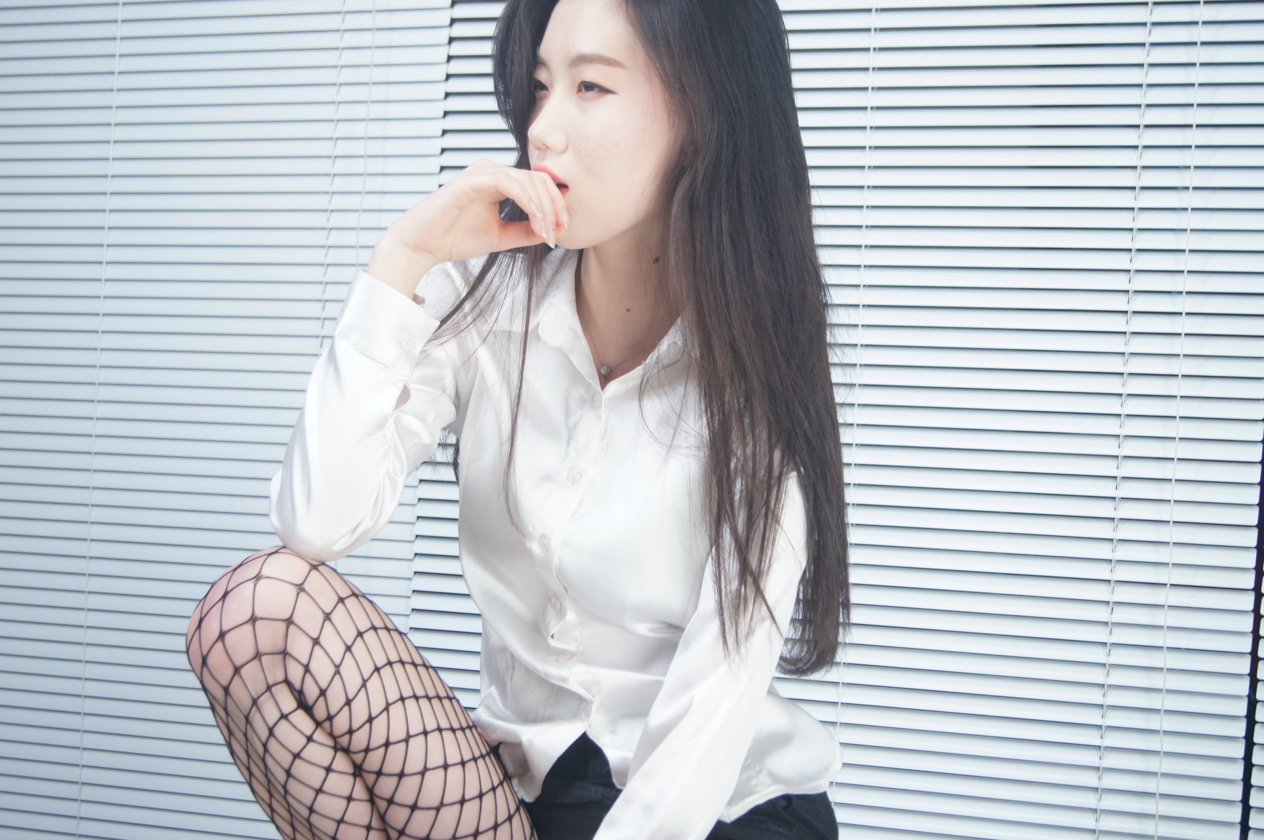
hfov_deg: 33.4
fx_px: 2104
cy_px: 420
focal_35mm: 60
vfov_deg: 22.6
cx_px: 632
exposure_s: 1/125
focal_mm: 40
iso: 800
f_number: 5.6
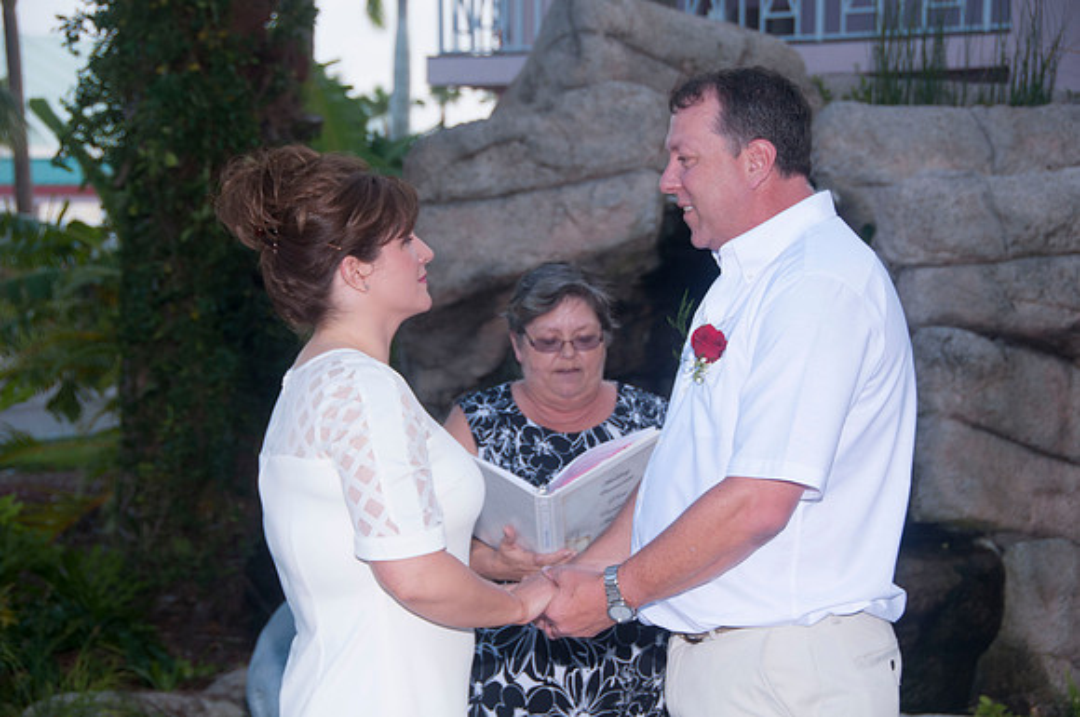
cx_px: 540
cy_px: 358
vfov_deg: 16.5
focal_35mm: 82
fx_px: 2472
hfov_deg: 24.6
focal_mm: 55
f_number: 5.6
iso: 200
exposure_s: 1/250
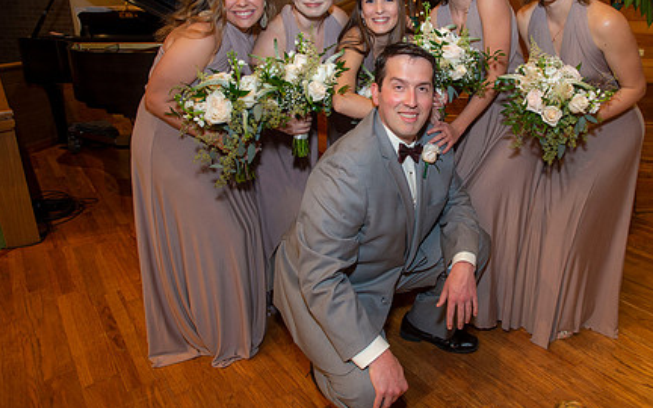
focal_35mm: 26
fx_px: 463
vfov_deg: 47.1
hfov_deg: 68.9
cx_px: 422
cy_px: 151
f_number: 3.5
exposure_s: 1/160
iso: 800
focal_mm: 19
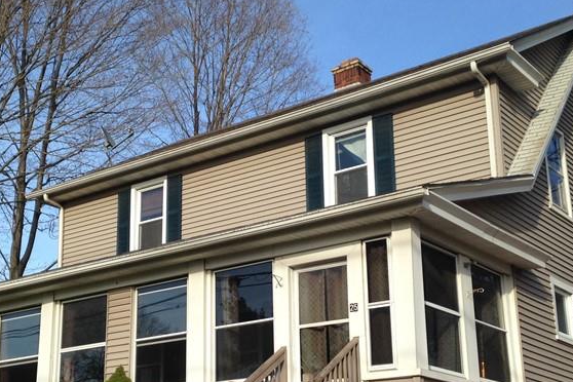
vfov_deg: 21.5
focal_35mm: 63
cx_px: 243
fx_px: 1003
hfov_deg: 31.8
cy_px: 254
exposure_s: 1/1022
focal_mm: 4.12
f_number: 2.4
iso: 50
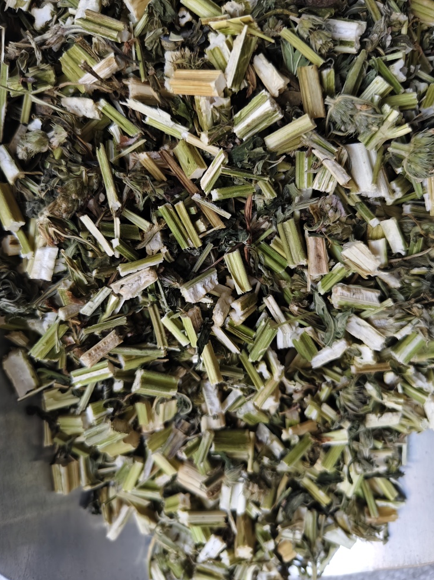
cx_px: 229
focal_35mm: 25
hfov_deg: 54.8
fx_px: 418
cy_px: 269
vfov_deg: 69.3
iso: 703
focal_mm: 5.56
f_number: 1.88
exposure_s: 1/484
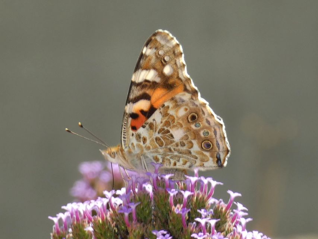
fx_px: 2049
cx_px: 159
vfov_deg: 6.7
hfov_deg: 8.9
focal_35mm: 223
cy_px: 120
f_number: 5.5
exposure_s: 1/80
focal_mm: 39.9
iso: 80
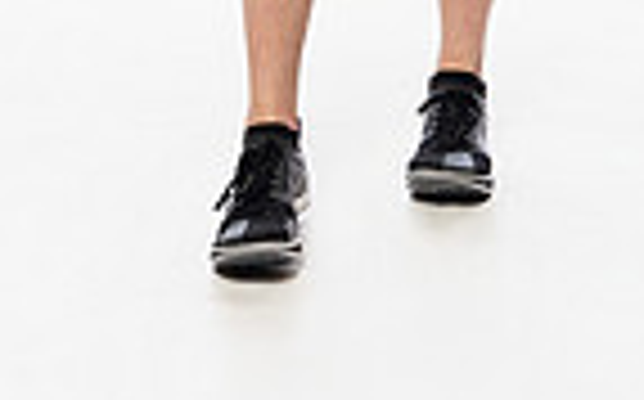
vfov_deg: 8.1
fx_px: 2595
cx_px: 450
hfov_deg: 14.1
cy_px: -575
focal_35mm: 148
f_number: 5.6
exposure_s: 1/250
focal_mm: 46
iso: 640
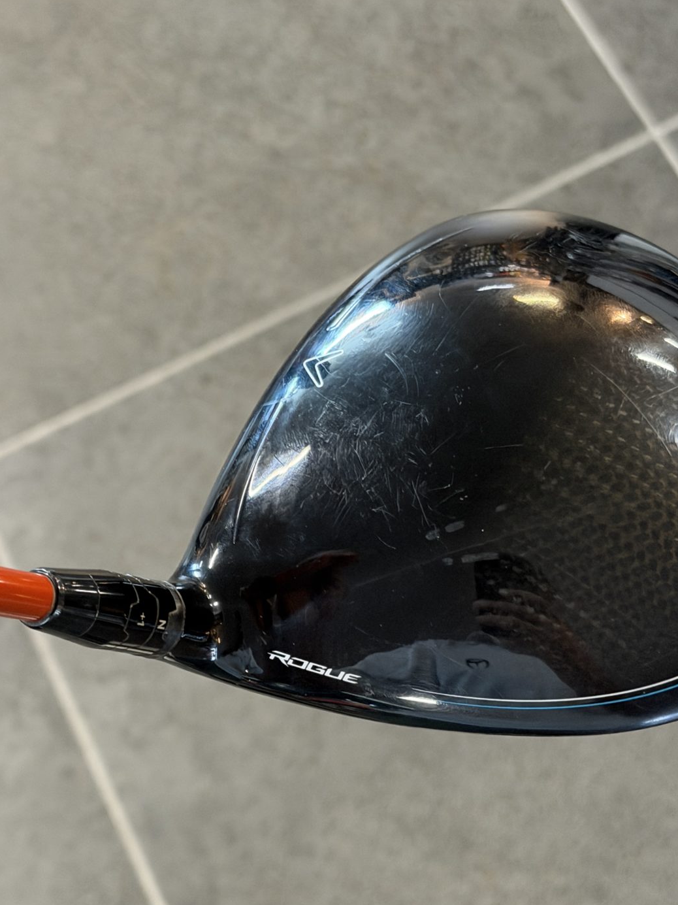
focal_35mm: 71
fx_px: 1855
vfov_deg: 27.4
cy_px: 452
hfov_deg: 20.7
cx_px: 343
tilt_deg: -67.8
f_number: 1.78
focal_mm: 6.76
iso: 320
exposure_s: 1/33
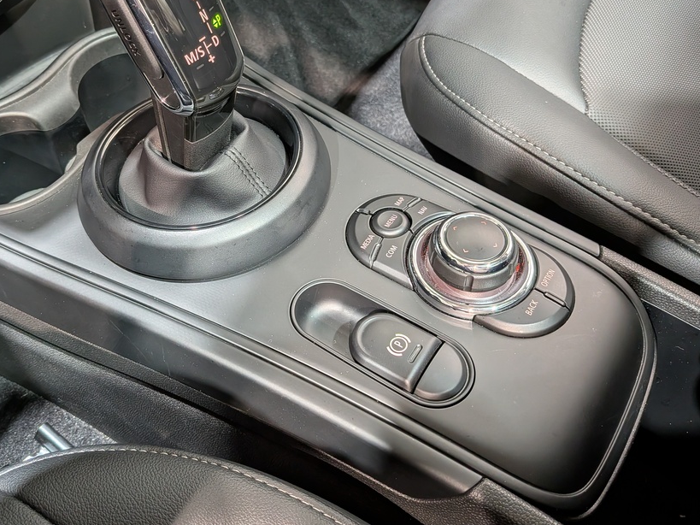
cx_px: 296
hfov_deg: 59.7
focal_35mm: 30
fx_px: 607
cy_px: 199
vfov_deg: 46.4
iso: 54
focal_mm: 4.53
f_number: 1.7
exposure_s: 1/17.1
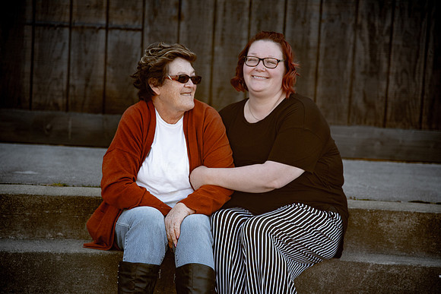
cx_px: 220
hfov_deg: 17.1
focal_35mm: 120
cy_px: 147
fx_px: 1470
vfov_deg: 11.4
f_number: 4
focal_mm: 120
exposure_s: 1/1000
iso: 800
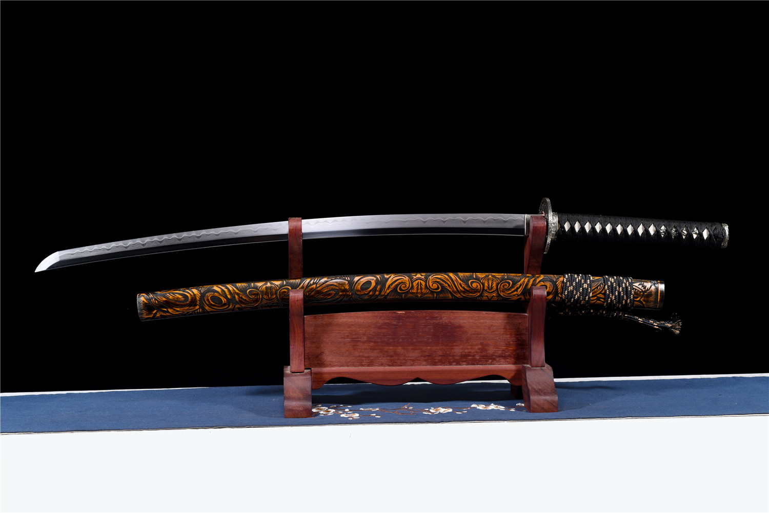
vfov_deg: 22.6
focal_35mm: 60
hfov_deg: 33.4
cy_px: 256
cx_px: 384
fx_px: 1282
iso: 125
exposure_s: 1/160
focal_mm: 60
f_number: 8
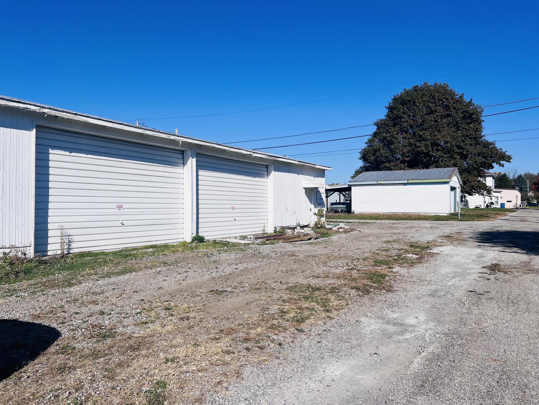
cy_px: 202
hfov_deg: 67.3
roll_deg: +0.1
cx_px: 270
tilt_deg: -0.2
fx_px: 405
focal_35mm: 26
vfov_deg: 53.1
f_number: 1.5
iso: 50
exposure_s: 1/8696
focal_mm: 5.7
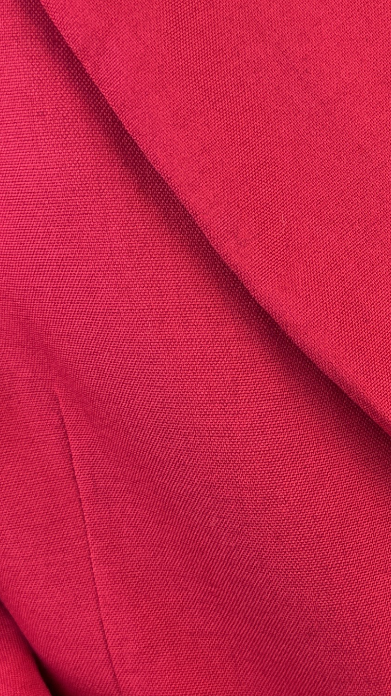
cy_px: 272
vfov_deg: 29.7
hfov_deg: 16.7
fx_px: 1309
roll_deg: -0.9
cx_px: 362
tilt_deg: -6.3
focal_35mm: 71
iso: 64
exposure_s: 1/100
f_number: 1.78
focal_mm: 6.86
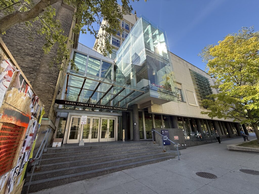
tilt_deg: +20.7
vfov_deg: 85.7
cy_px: 97
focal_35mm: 14
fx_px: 105
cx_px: 130
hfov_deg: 102.1
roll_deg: +1.1
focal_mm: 2.22
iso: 64
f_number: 2.2
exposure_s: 1/408
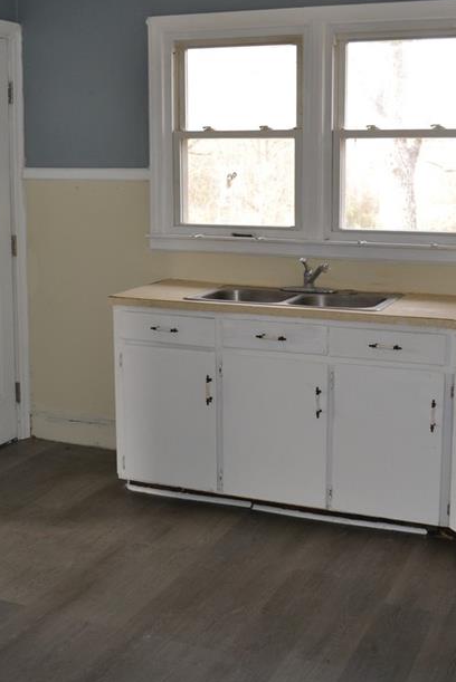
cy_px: 276
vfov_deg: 40.2
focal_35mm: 49
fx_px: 930
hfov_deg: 27.6
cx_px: 232
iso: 400
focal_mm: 26
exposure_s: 1/60
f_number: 4.2
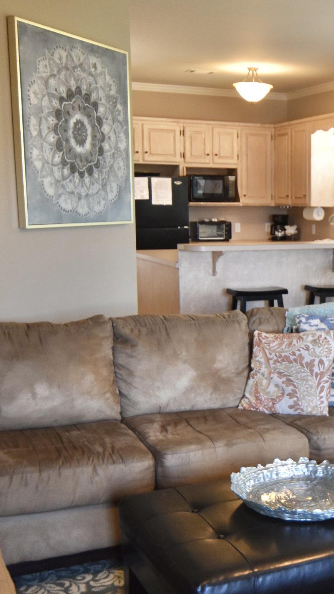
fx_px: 787
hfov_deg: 23.1
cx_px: 321
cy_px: 281
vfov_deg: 41.3
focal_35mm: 50
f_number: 4
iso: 500
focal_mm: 16
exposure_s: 1/60
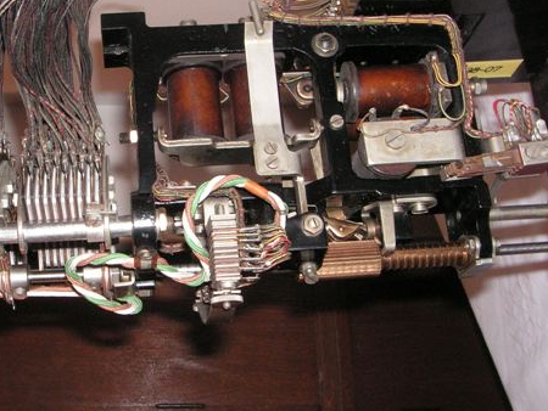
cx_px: 161
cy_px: 131
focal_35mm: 54
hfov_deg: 35.0
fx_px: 855
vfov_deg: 26.9
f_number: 6.6
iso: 160
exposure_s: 1/45
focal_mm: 6.3
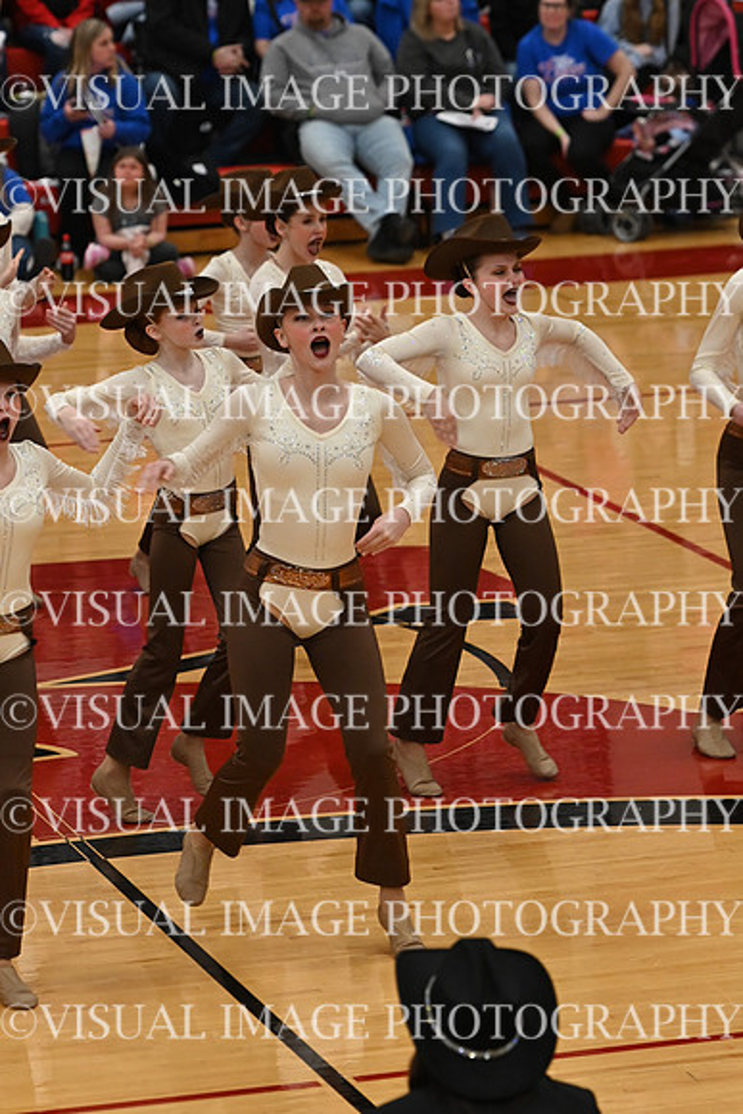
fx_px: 5662
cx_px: 372
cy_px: 557
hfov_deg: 7.5
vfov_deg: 11.2
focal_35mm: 183
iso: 3200
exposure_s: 1/400
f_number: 4
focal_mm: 122
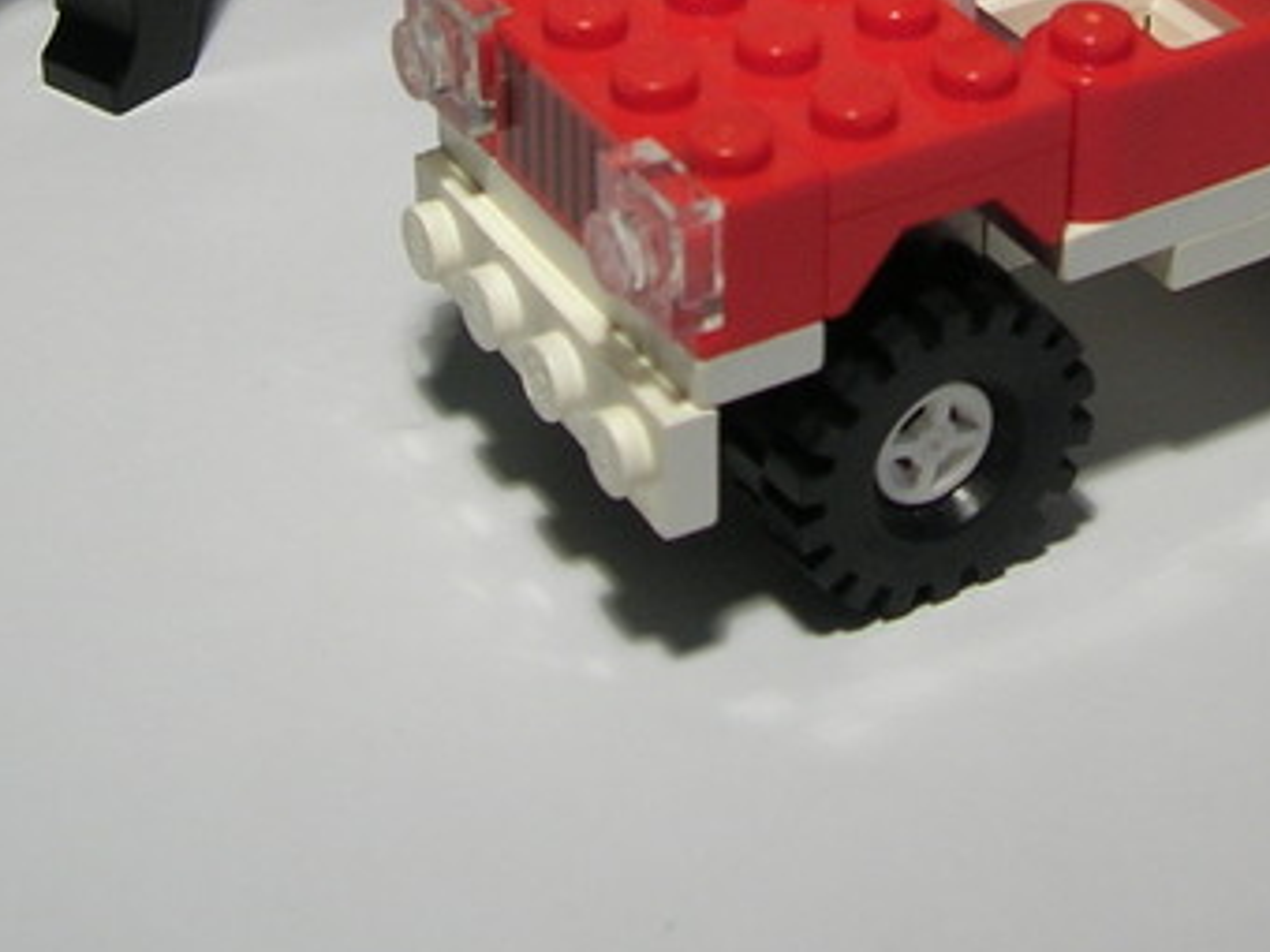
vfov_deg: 15.7
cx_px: 956
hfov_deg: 21.6
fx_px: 3302
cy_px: -226
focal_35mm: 90
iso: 50
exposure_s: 1/46.5
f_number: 2.9
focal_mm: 5.7
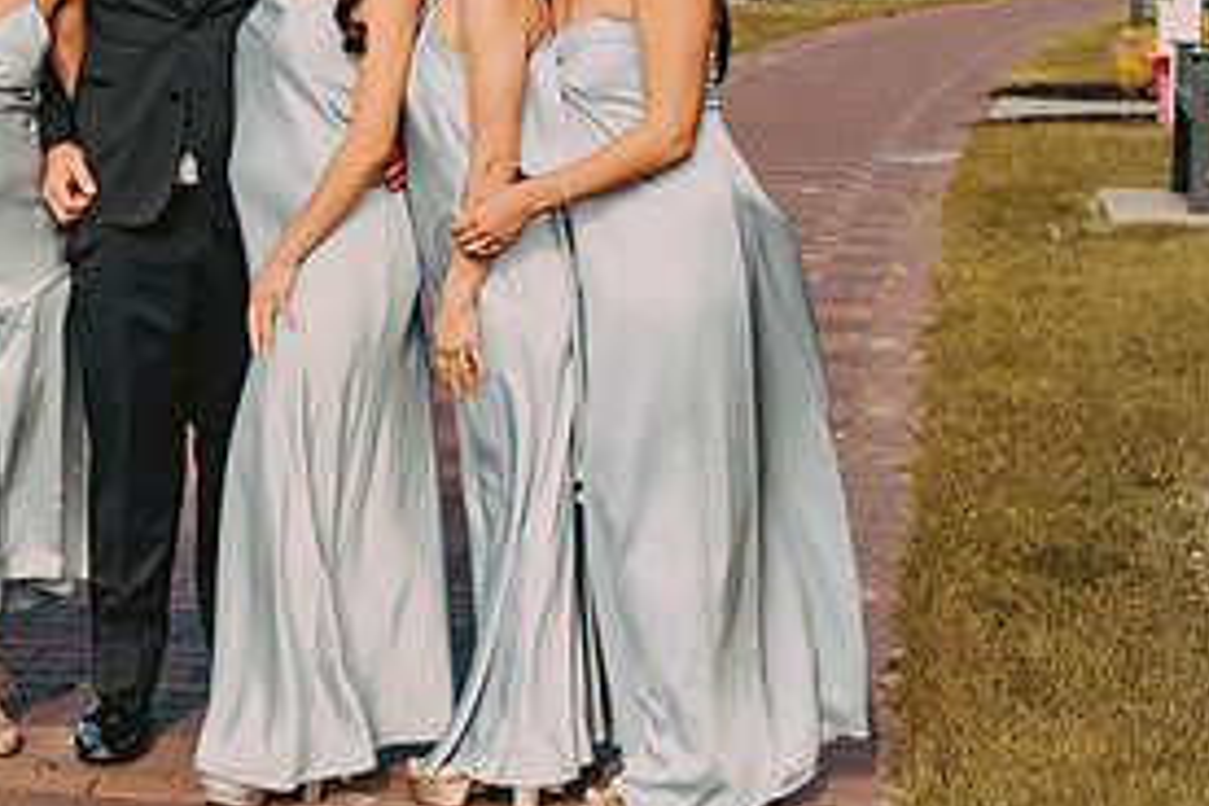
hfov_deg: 19.0
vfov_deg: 12.9
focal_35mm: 105
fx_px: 3526
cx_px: 39
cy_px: -11
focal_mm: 50
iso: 200
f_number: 4
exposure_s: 1/4000
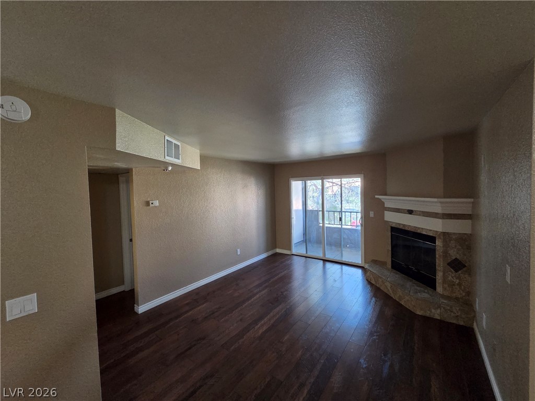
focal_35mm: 13
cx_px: 268
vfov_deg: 89.9
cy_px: 200
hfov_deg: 106.2
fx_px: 201
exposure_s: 1/60
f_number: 2.2
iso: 1000
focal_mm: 2.2
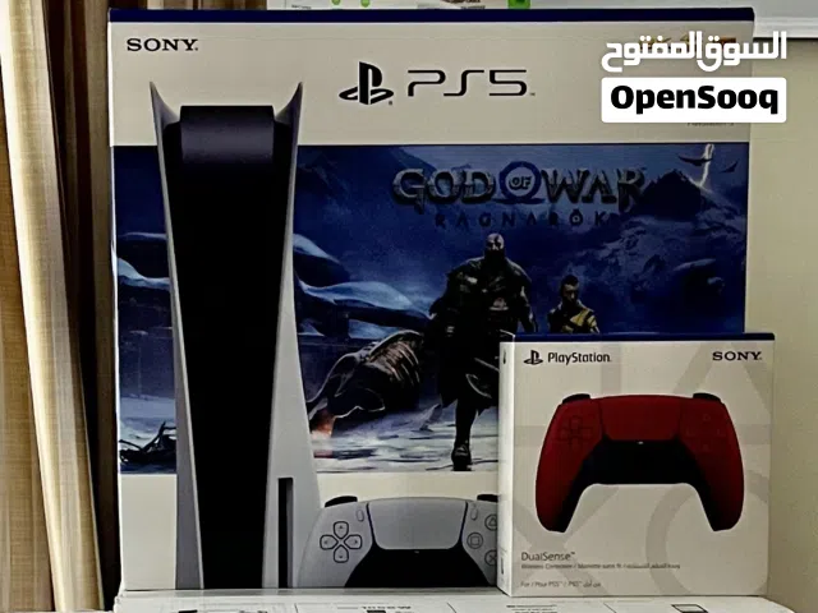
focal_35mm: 26
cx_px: 409
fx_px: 614
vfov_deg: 53.1
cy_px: 306
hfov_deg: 67.3
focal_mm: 5.7
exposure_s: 1/50
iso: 250
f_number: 1.5
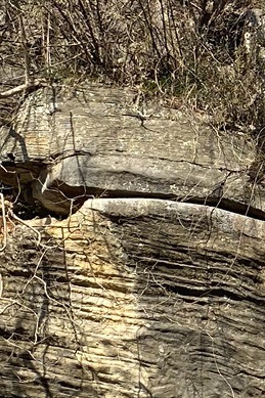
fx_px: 1536
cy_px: 205
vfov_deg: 14.8
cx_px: 225
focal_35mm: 139
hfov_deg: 9.8
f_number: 1.8
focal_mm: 4.25
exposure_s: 1/1484
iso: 32
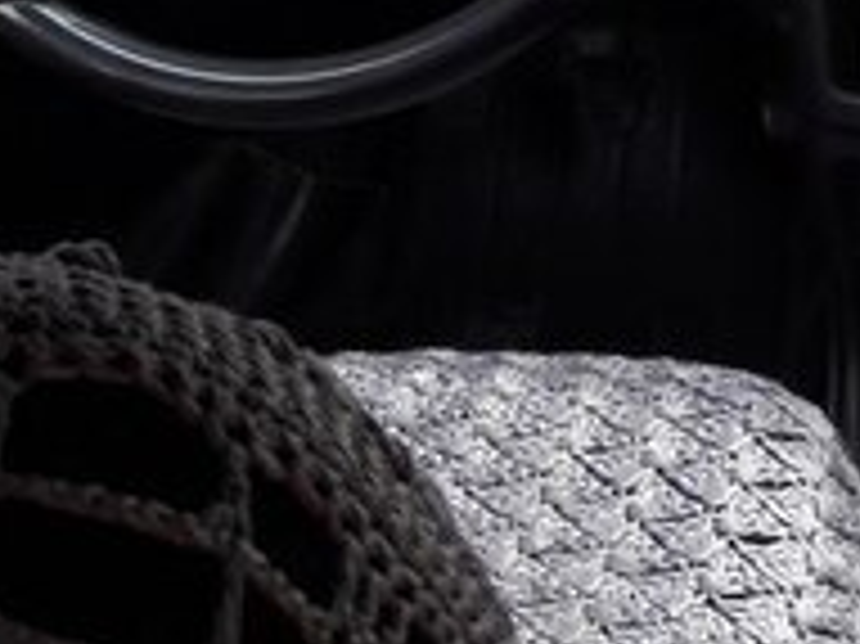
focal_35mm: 97
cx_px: 815
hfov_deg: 19.8
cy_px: -214
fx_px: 2408
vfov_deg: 14.5
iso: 40
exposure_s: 1/122
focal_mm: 3.7
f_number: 1.9
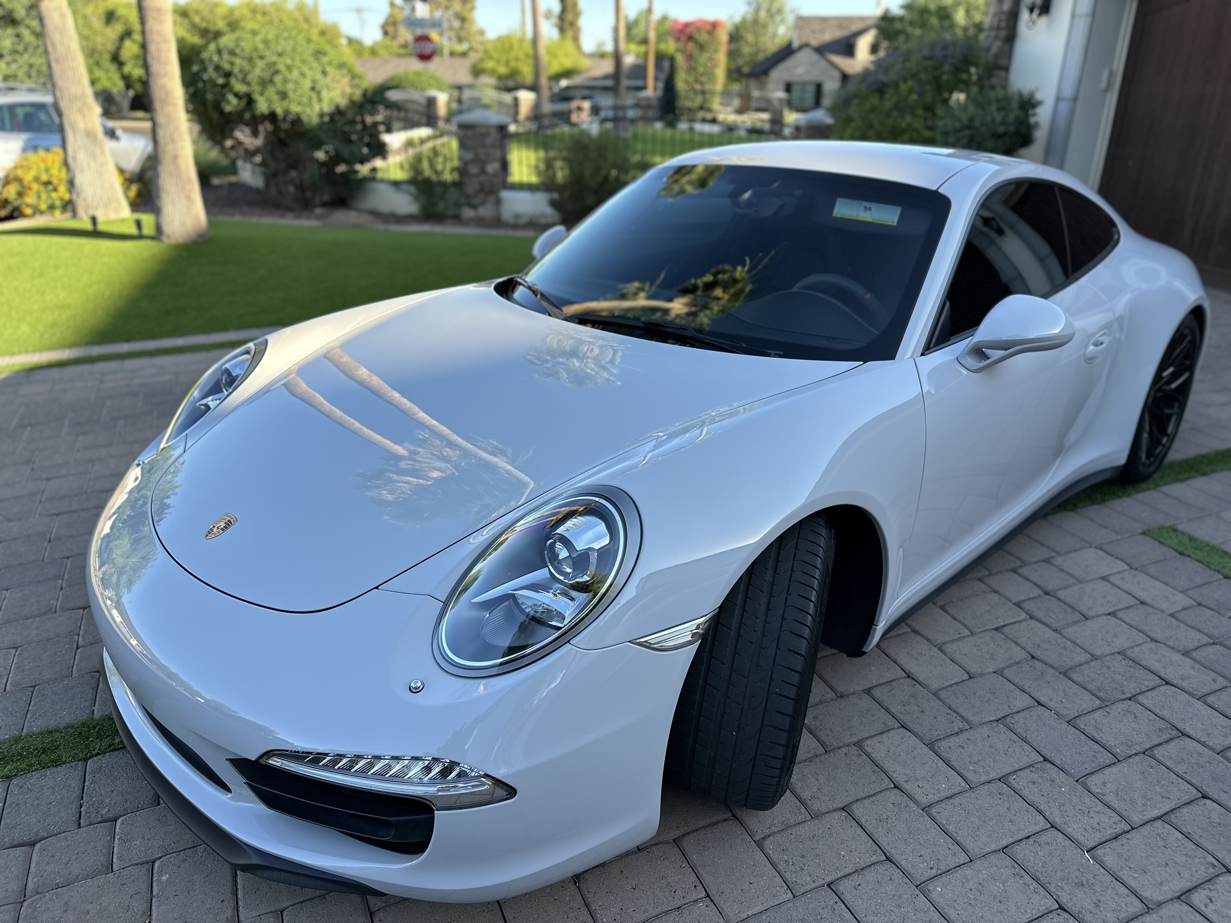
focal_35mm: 24
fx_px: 853
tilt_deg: -23.5
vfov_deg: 56.8
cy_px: 462
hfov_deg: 71.6
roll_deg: -0.6
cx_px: 616
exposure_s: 1/762
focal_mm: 6.86
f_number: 1.78
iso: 80
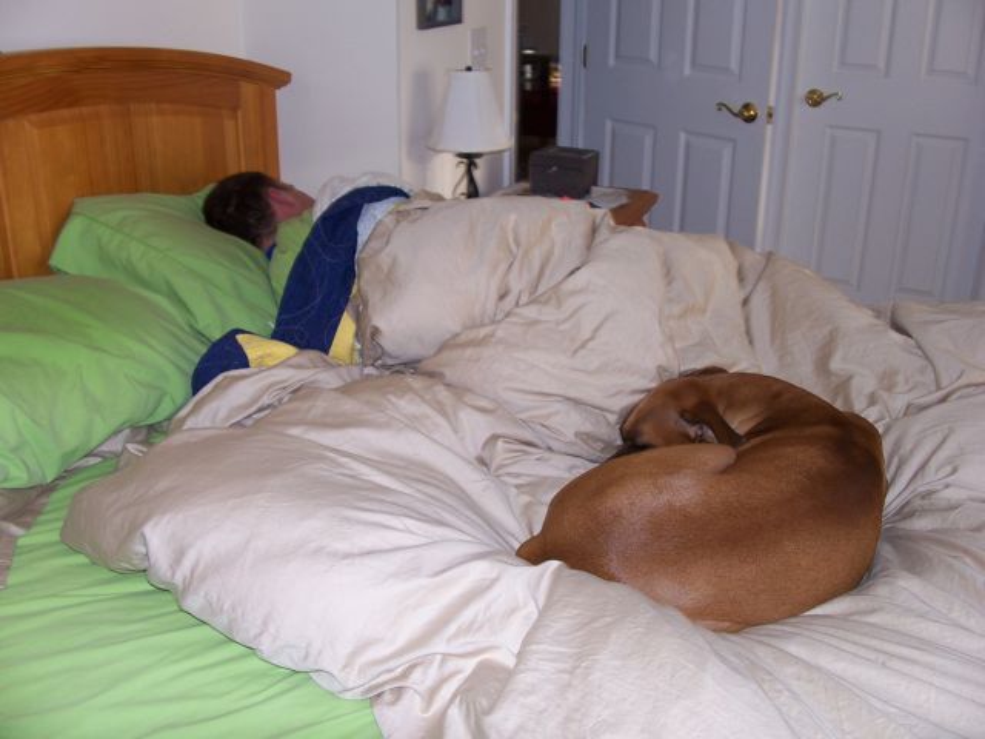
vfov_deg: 40.7
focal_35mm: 35
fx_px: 996
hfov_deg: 52.6
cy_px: 370
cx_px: 492
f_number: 2.8
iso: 80
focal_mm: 6
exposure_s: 1/60
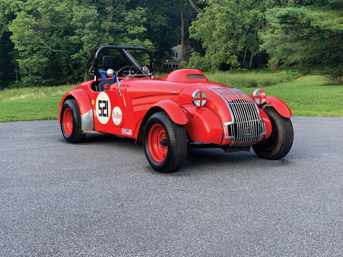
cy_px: 128
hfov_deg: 36.8
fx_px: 515
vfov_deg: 28.0
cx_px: 172
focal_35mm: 52
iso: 16
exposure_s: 1/92
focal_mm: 6
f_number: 2.4
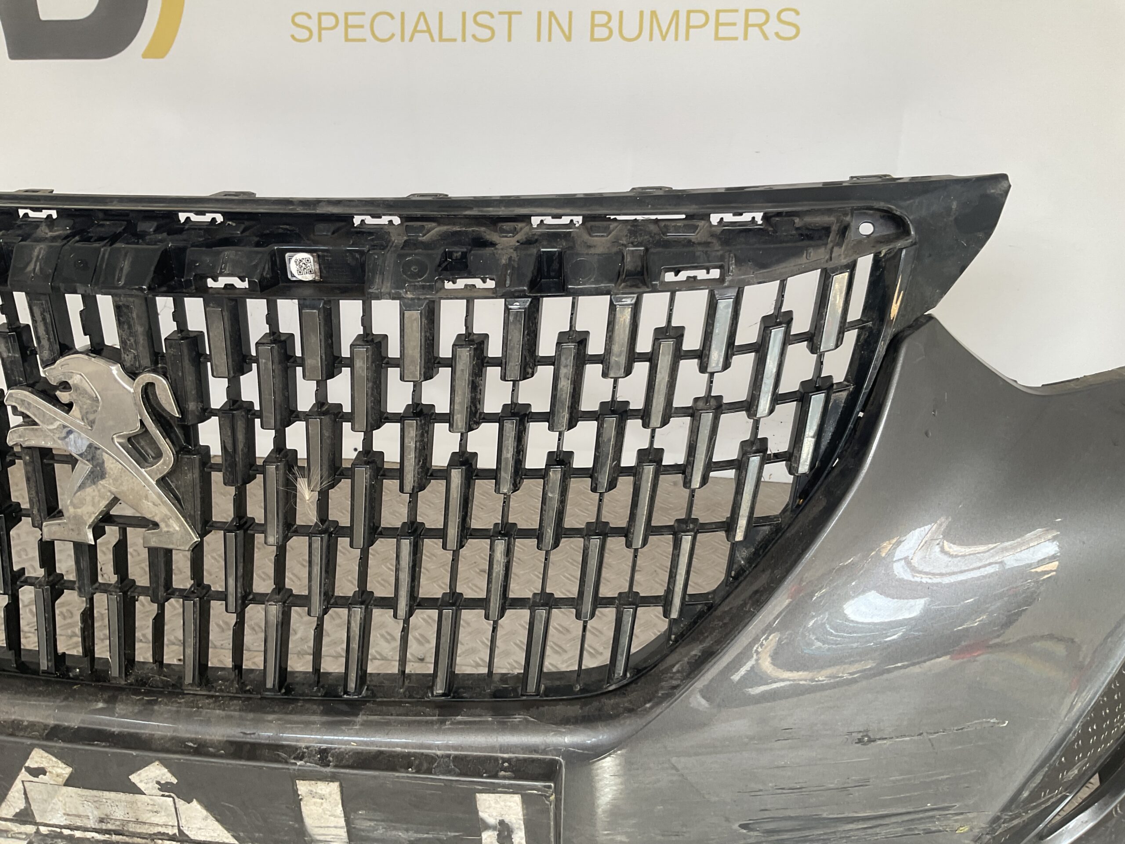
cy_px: 422
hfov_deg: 61.7
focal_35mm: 29
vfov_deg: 48.2
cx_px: 562
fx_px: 942
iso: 25
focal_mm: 3
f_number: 1.8
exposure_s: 1/100
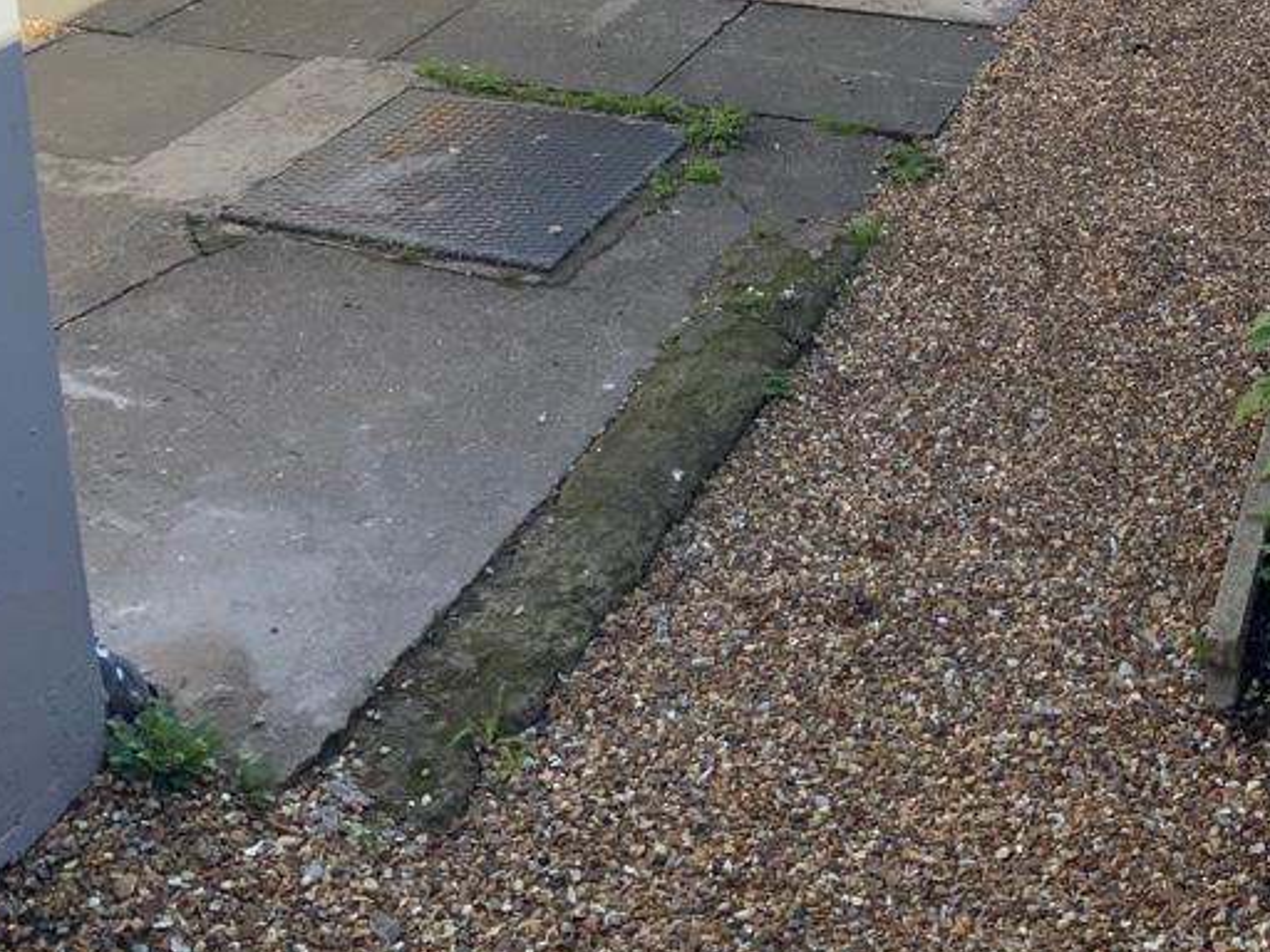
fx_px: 2128
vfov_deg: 23.5
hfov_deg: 33.0
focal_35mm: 58
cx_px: 841
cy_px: -124
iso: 16
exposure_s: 1/804
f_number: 1.8
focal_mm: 3
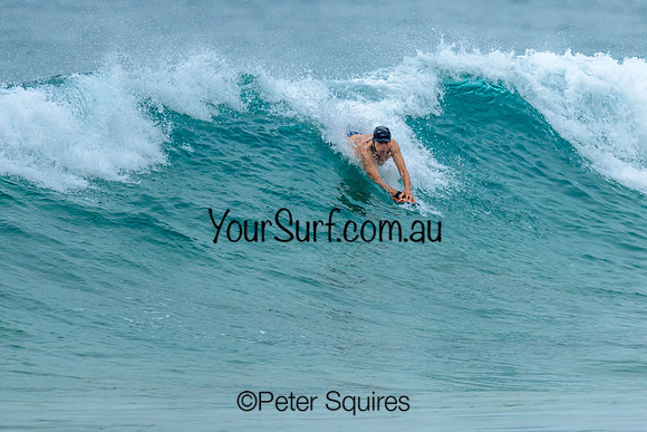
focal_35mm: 1100
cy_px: 177
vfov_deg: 1.3
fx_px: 19780
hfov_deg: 1.9
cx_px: 389
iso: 1250
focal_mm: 800
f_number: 6.3
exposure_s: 1/2000
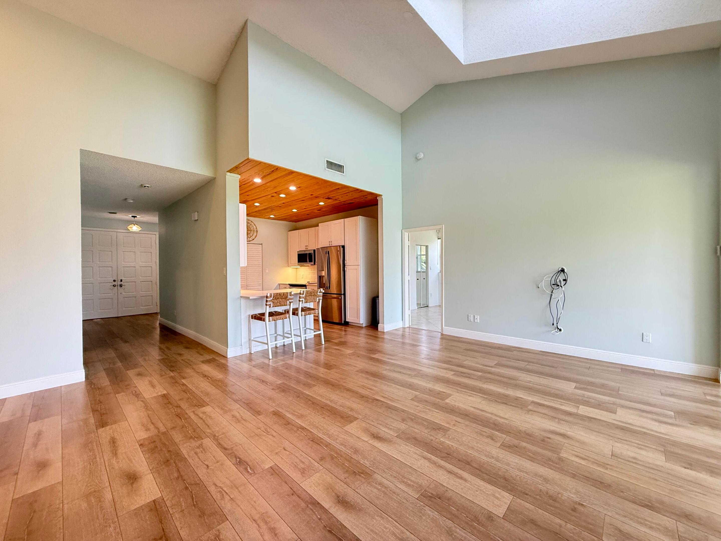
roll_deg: +0.4
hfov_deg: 102.1
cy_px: 270
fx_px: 292
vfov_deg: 85.7
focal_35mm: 14
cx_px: 360
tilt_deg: +0.8
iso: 500
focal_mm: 2.22
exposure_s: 1/120
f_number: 2.2
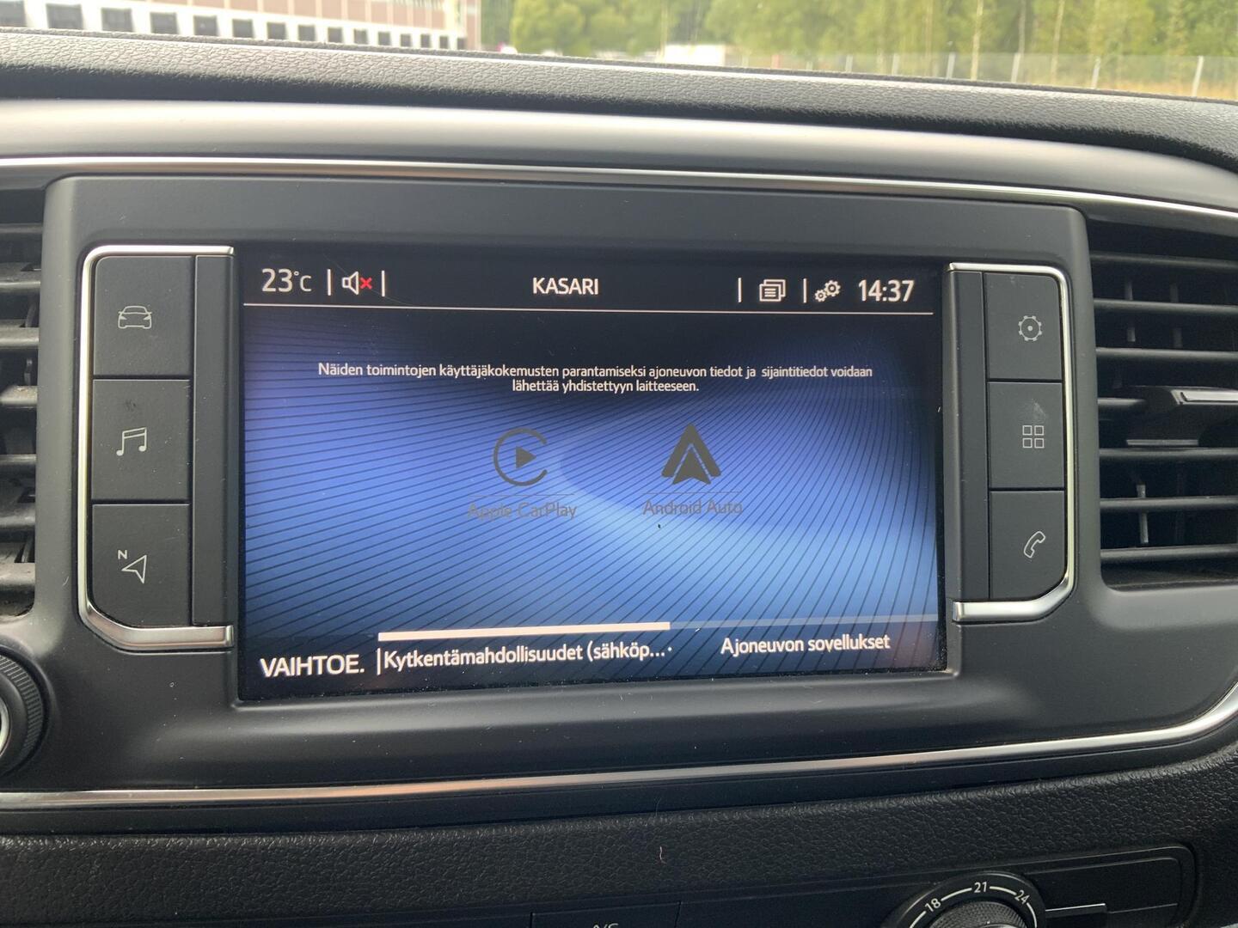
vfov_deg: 48.2
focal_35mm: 29
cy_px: 464
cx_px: 619
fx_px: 1037
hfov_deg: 61.7
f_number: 1.8
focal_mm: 3
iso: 50
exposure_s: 1/100
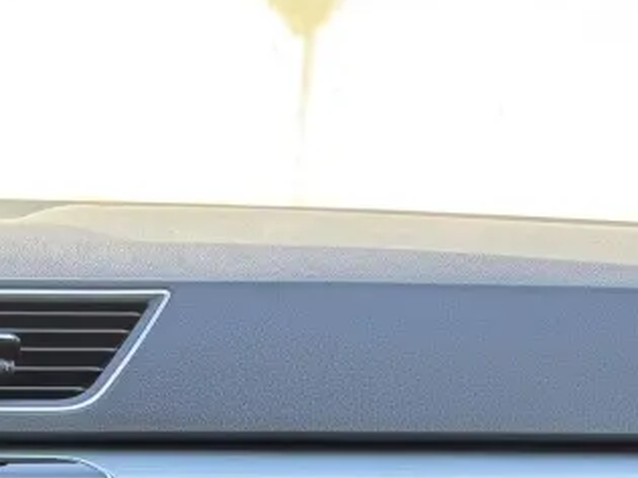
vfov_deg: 11.8
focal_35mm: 119
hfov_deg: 15.5
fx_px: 2192
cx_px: -275
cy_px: 747
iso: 125
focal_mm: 5.96
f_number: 1.6
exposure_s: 1/115
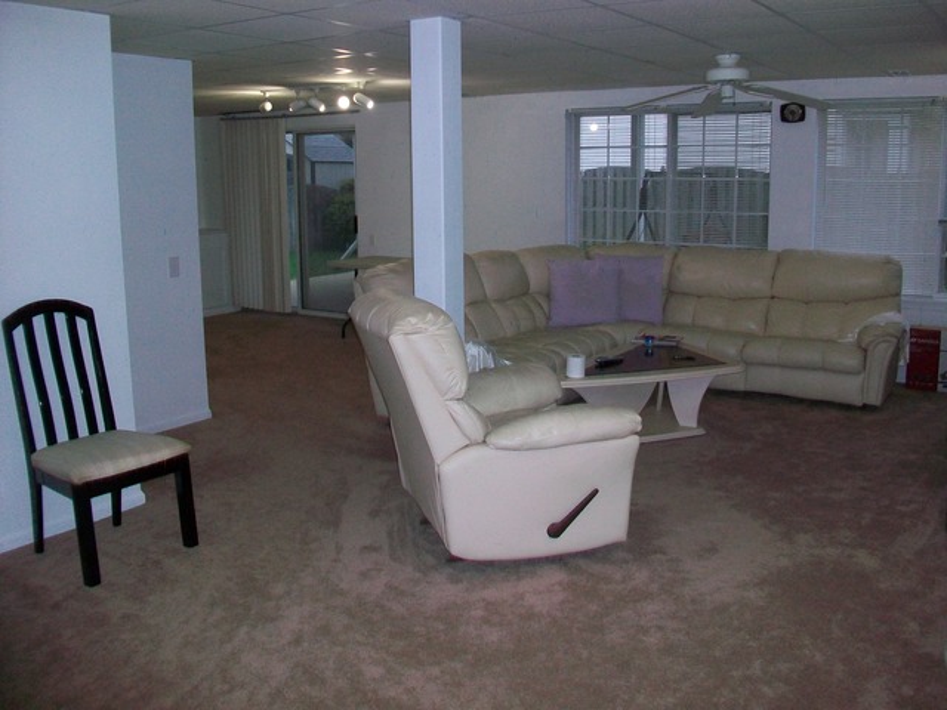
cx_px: 474
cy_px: 355
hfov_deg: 56.8
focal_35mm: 32
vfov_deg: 44.2
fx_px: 875
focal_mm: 5.7
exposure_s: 1/60
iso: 160
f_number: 2.8
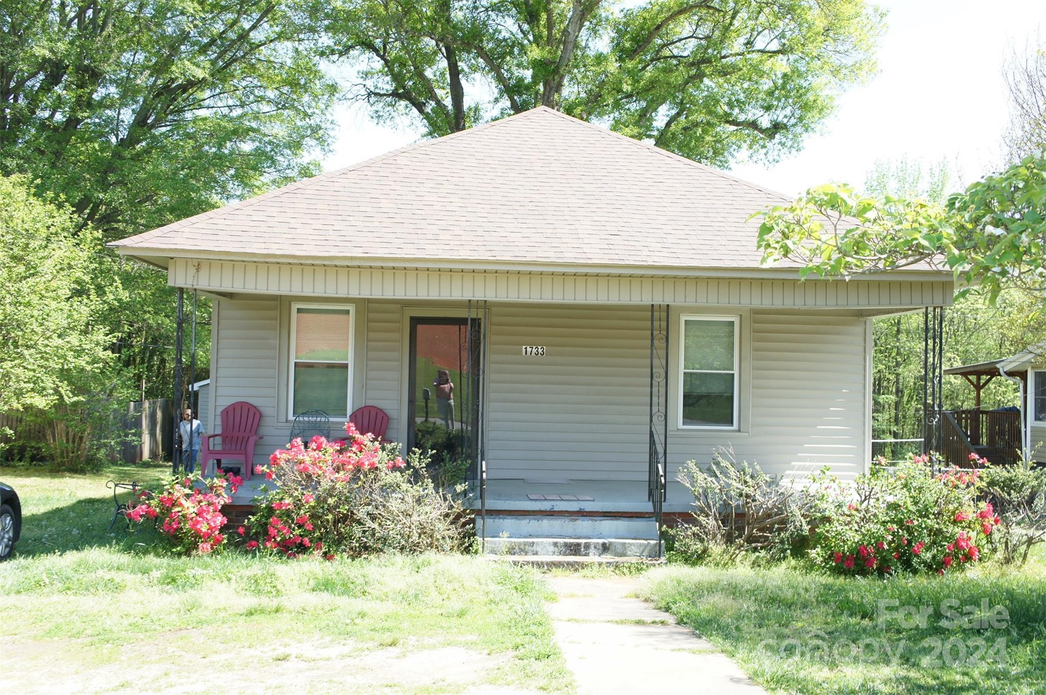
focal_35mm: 39
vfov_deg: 34.1
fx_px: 1132
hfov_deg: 49.6
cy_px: 348
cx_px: 523
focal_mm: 26
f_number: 6.3
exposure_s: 1/100
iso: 200
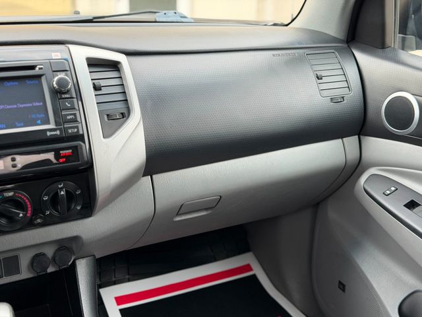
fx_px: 585
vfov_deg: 30.3
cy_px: 158
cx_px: 211
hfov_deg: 39.7
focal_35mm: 48
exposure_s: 1/127
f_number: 1.78
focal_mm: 6.76
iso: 64
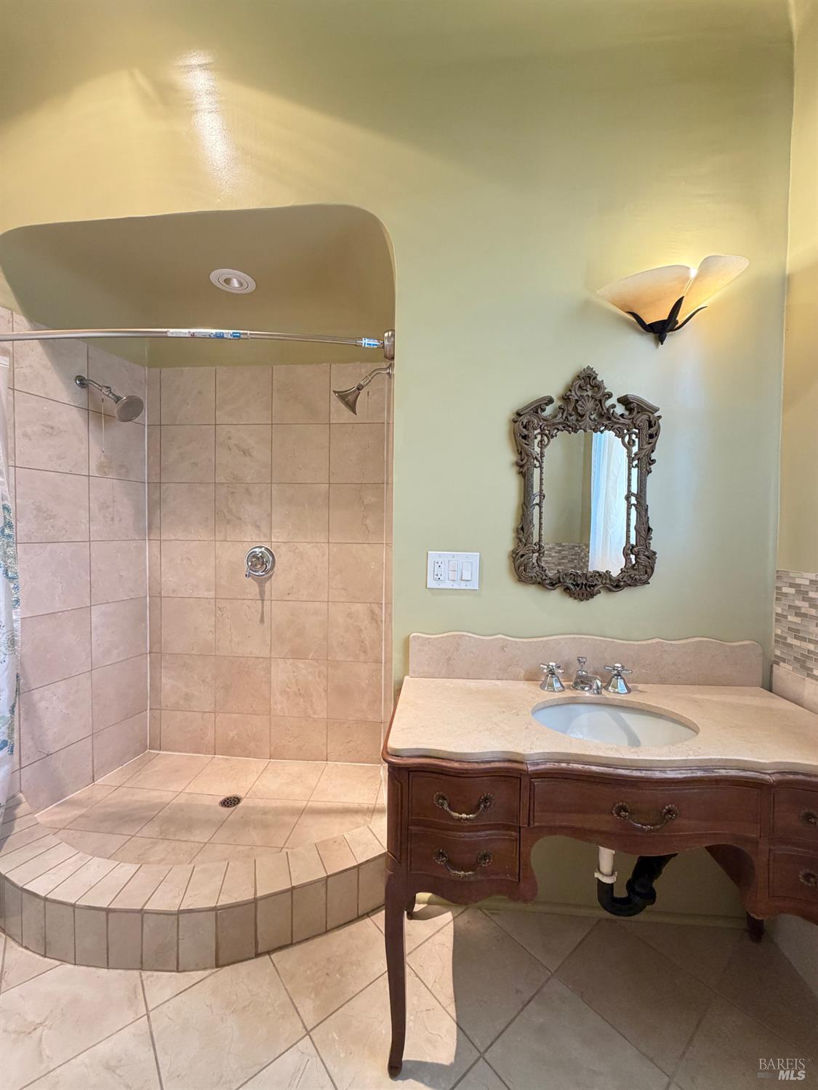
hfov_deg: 85.7
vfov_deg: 102.0
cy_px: 545
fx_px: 441
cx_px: 409
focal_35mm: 14
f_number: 2.2
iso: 320
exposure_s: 1/60
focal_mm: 2.22
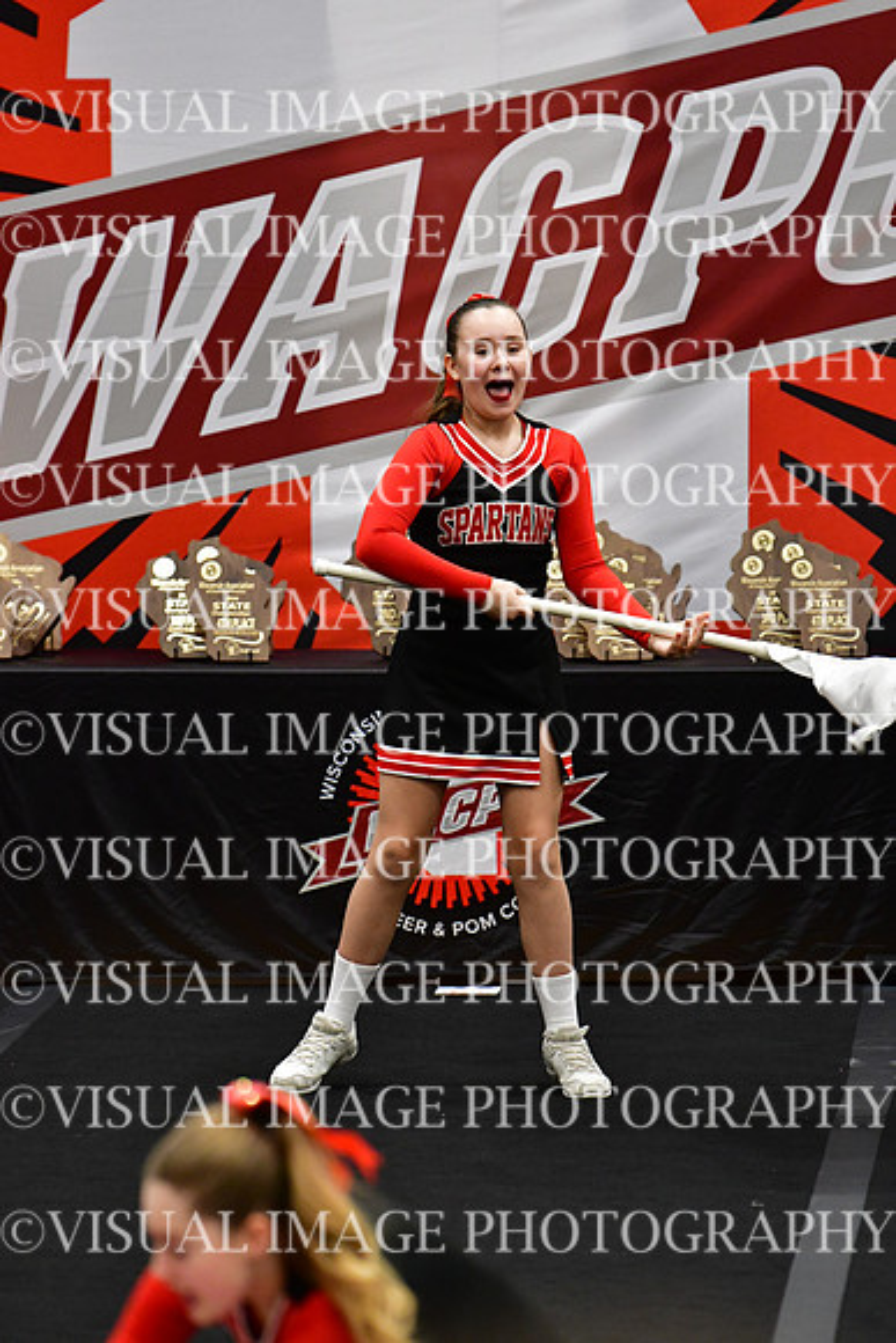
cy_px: 672
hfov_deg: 4.6
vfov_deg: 6.9
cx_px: 448
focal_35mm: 300
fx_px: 11192
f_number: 3.5
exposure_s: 1/500
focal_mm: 200
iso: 4000
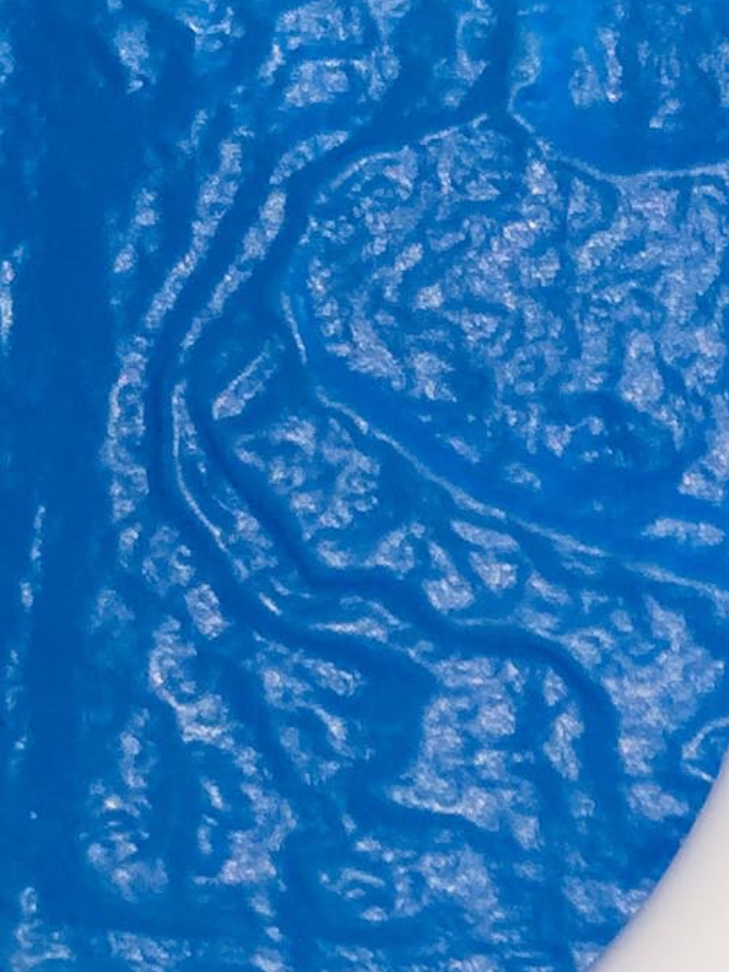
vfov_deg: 13.2
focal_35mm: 141
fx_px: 3960
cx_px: 1032
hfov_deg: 10.2
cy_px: 1446
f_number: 2.2
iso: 32
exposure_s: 1/100
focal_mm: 4.15
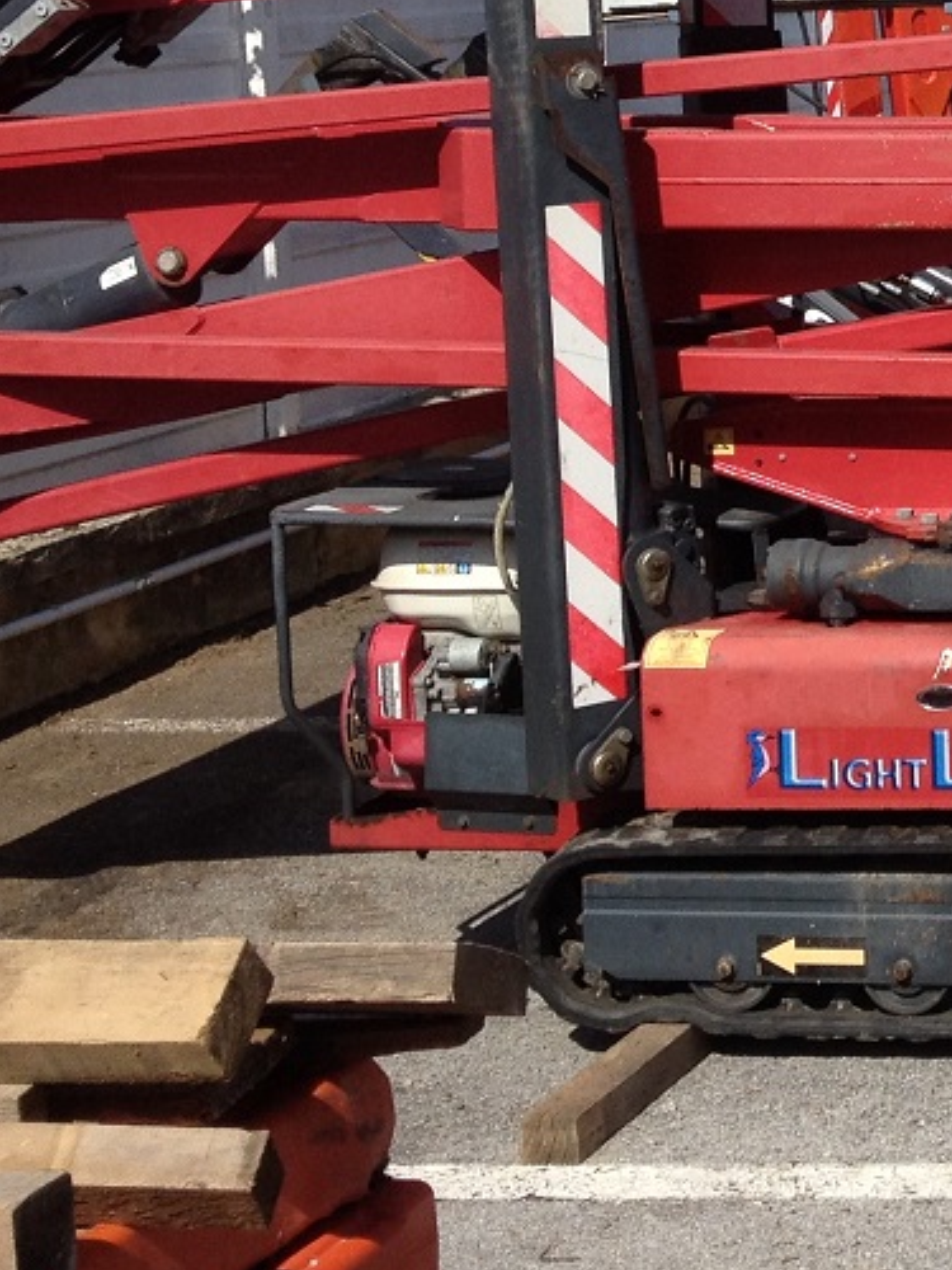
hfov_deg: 13.1
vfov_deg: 18.5
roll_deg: +4.6
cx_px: 1533
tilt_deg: -7.5
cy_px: 204
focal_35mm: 105
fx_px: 3850
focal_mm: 4.28
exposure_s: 1/2045
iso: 50
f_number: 2.4
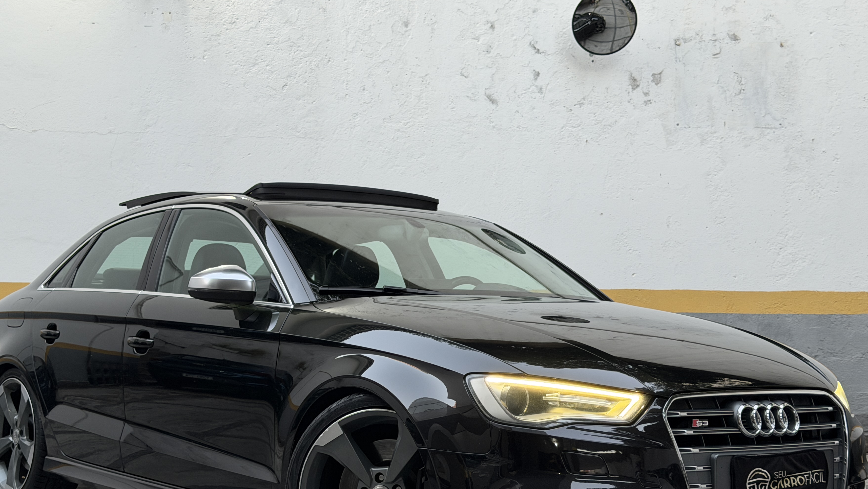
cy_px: 347
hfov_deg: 34.9
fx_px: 1381
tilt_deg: -0.7
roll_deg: -0.3
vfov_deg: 19.9
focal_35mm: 60
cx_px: 407
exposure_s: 1/60
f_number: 1.78
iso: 125
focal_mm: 6.76
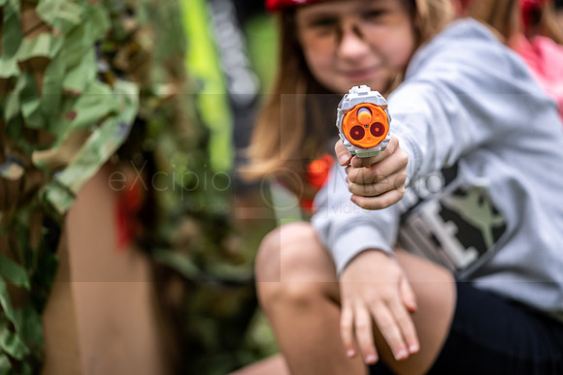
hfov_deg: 15.1
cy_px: 189
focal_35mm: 136
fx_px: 2128
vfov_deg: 10.1
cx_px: 284
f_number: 2.8
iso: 100
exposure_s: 1/160
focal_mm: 124
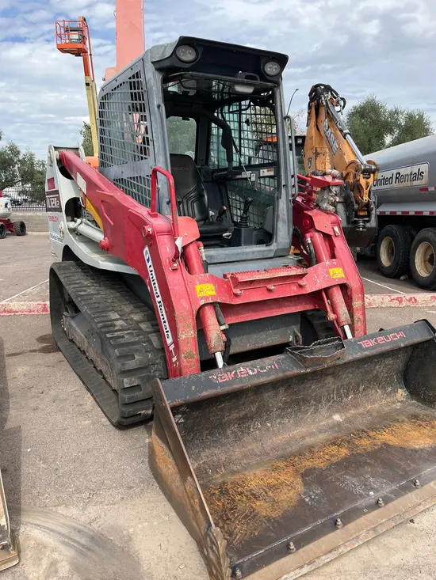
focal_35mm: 26
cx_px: 218
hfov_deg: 53.1
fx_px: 437
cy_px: 290
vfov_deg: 67.3
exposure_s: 1/1600
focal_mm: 5.1
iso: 50
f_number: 1.6
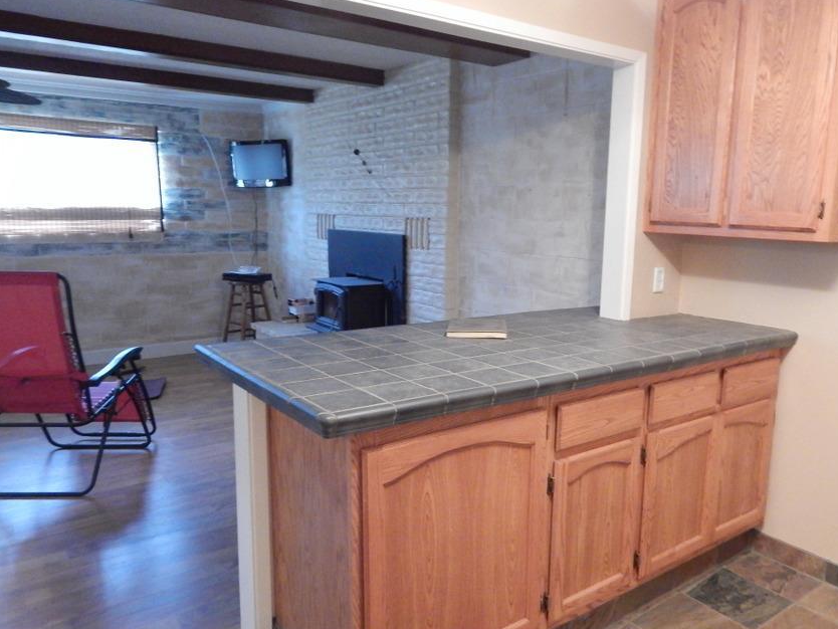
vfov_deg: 51.4
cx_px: 481
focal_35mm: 27
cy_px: 332
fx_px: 654
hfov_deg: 65.0
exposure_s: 1/8
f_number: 3
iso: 720
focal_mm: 4
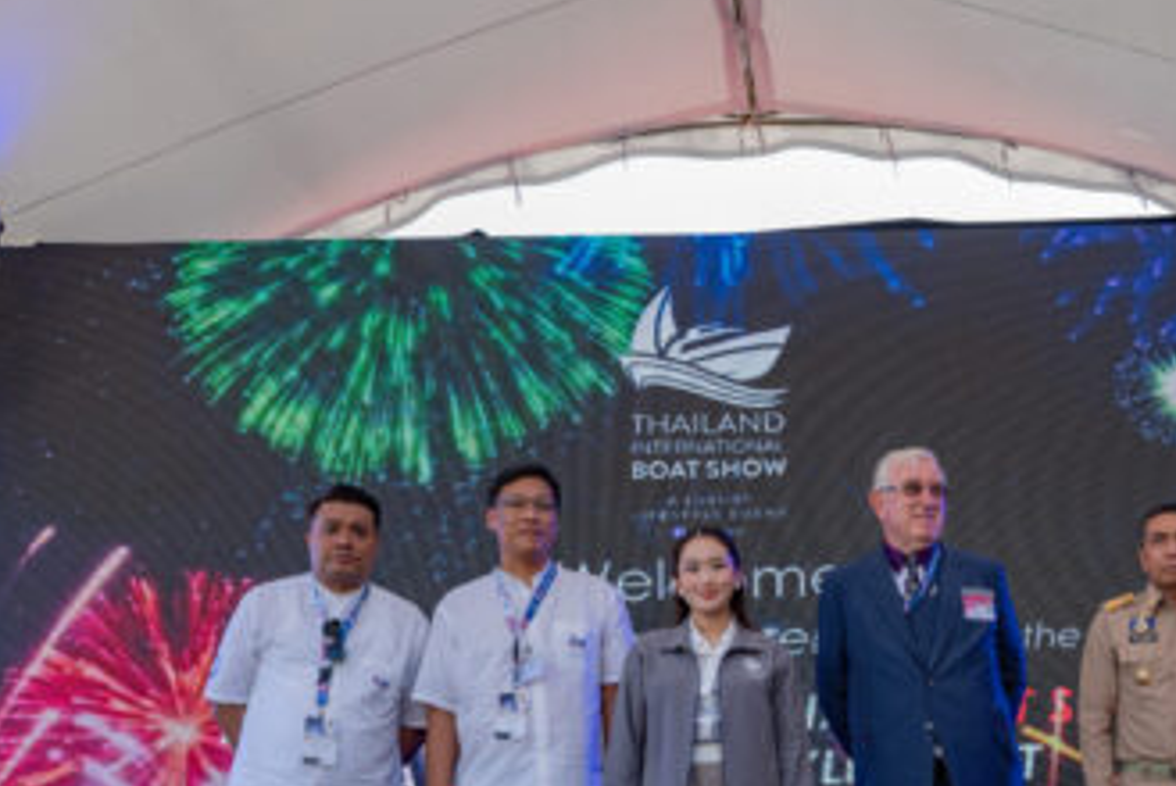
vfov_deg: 25.8
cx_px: 833
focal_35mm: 51
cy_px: 686
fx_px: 1667
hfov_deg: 38.2
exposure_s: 1/320
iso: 200
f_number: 4.5
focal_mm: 28
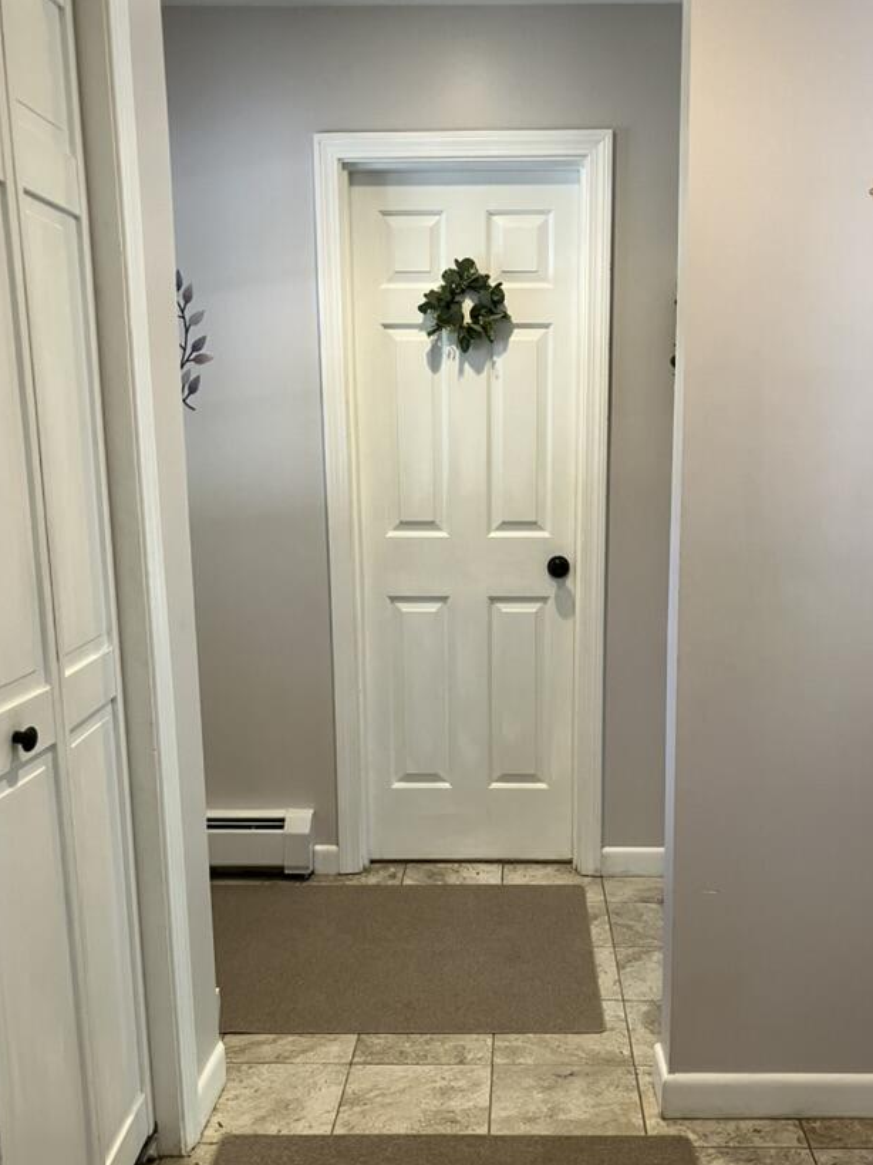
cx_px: 486
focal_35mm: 35
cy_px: 677
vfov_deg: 52.4
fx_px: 1177
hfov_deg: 40.6
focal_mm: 3.99
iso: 100
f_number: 1.8
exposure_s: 1/60
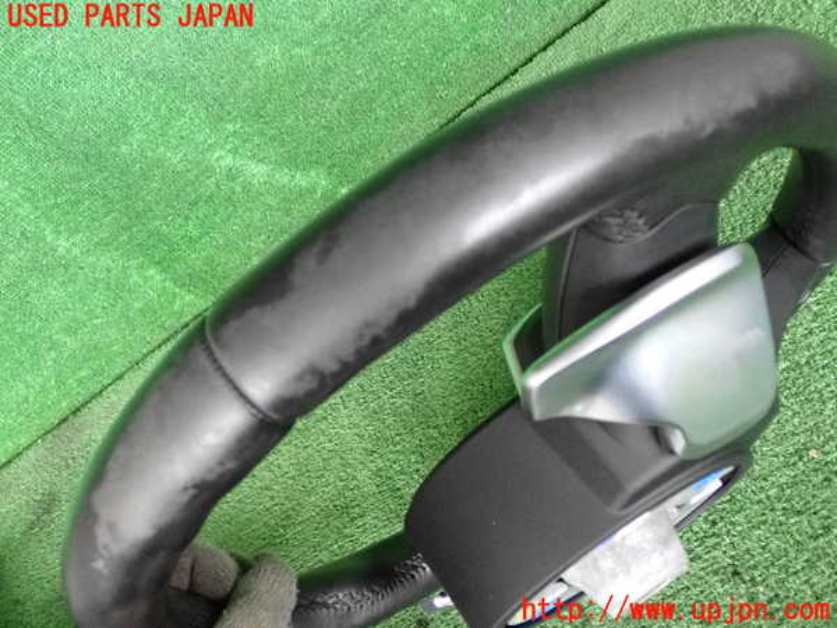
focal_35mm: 38
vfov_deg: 37.7
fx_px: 919
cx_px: 418
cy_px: 314
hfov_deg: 49.0
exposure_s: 1/125
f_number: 2.7
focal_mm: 6.83
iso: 2000
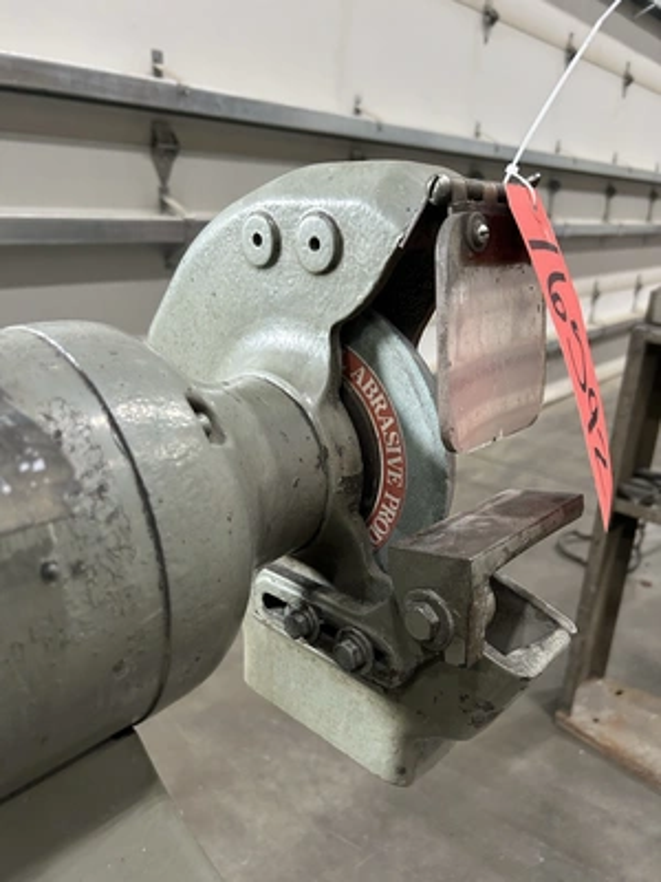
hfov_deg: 53.1
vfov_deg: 67.3
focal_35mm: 26
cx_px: 330
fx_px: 662
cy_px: 441
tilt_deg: -18.6
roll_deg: +0.8
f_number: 1.5
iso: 250
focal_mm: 5.7
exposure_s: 1/60
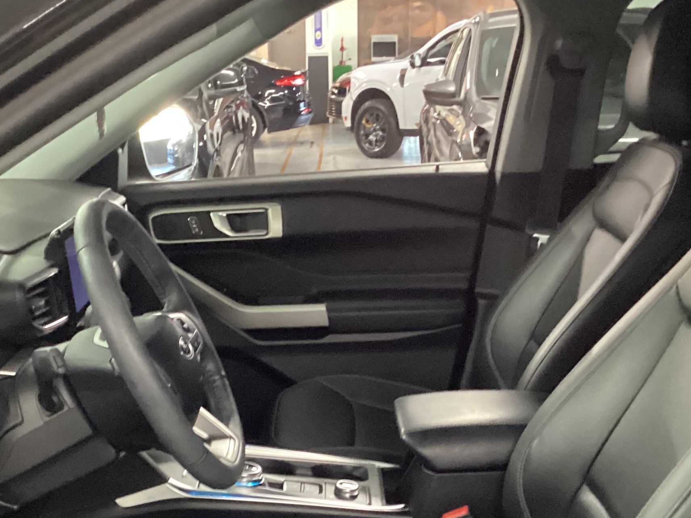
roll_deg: +1.4
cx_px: 303
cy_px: 458
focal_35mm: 59
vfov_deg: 24.2
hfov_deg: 32.7
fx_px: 1178
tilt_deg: -21.3
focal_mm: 3.3
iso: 640
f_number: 2.4
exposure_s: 1/20
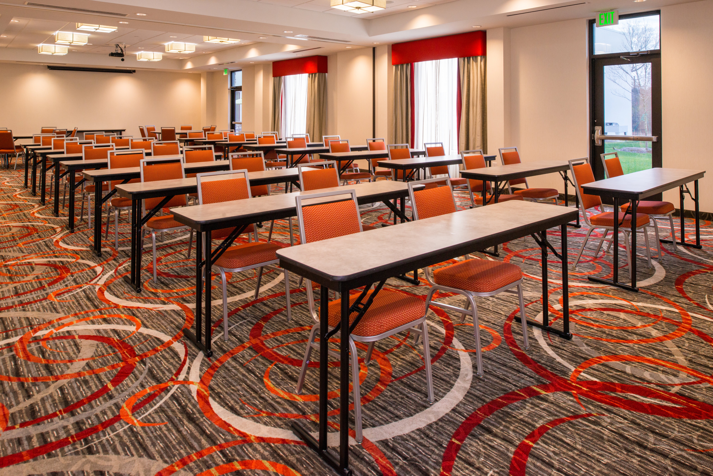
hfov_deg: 73.7
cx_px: 356
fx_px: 475
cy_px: 238
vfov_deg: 53.2
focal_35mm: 24
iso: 640
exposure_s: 1/20
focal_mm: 24
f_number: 11
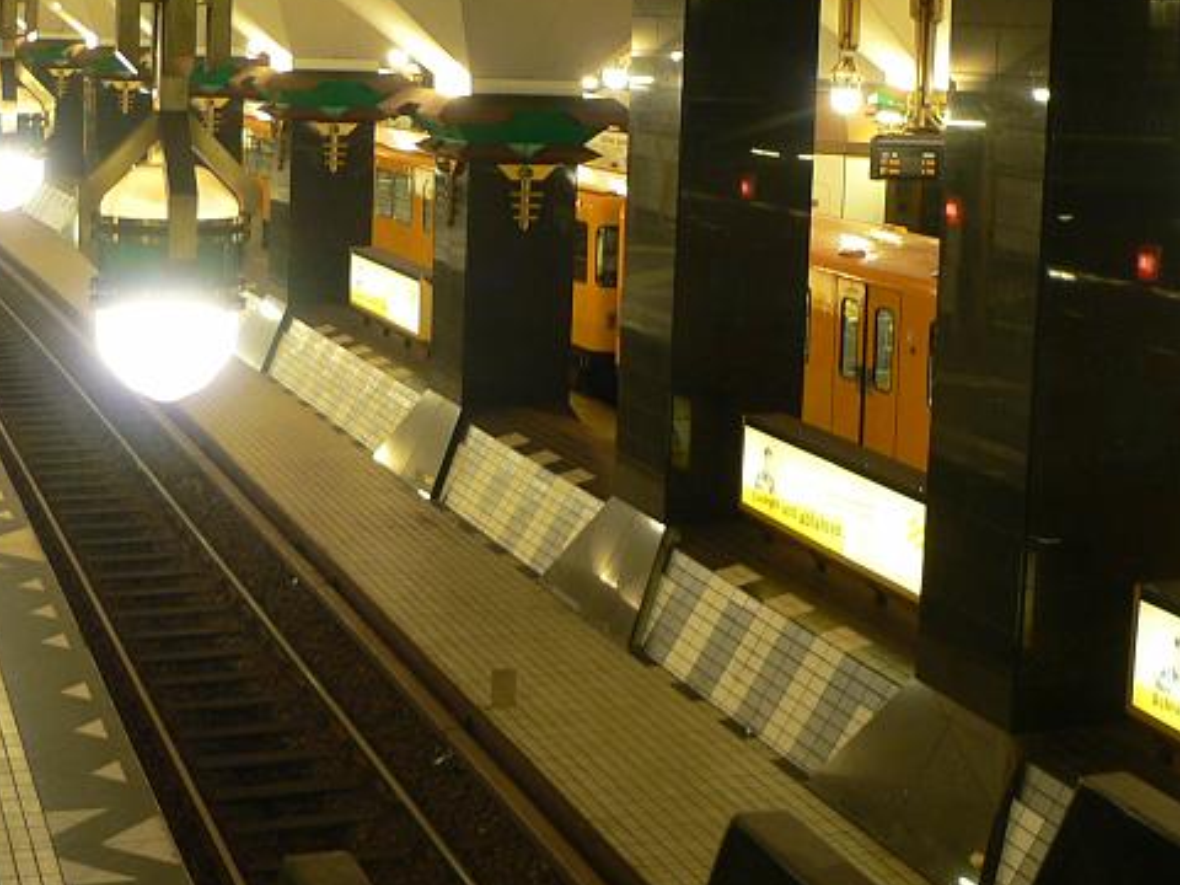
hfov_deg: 32.2
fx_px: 2045
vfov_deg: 24.2
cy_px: 229
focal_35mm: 60
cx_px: 632
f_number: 2.8
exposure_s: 1/5
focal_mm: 6
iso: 80
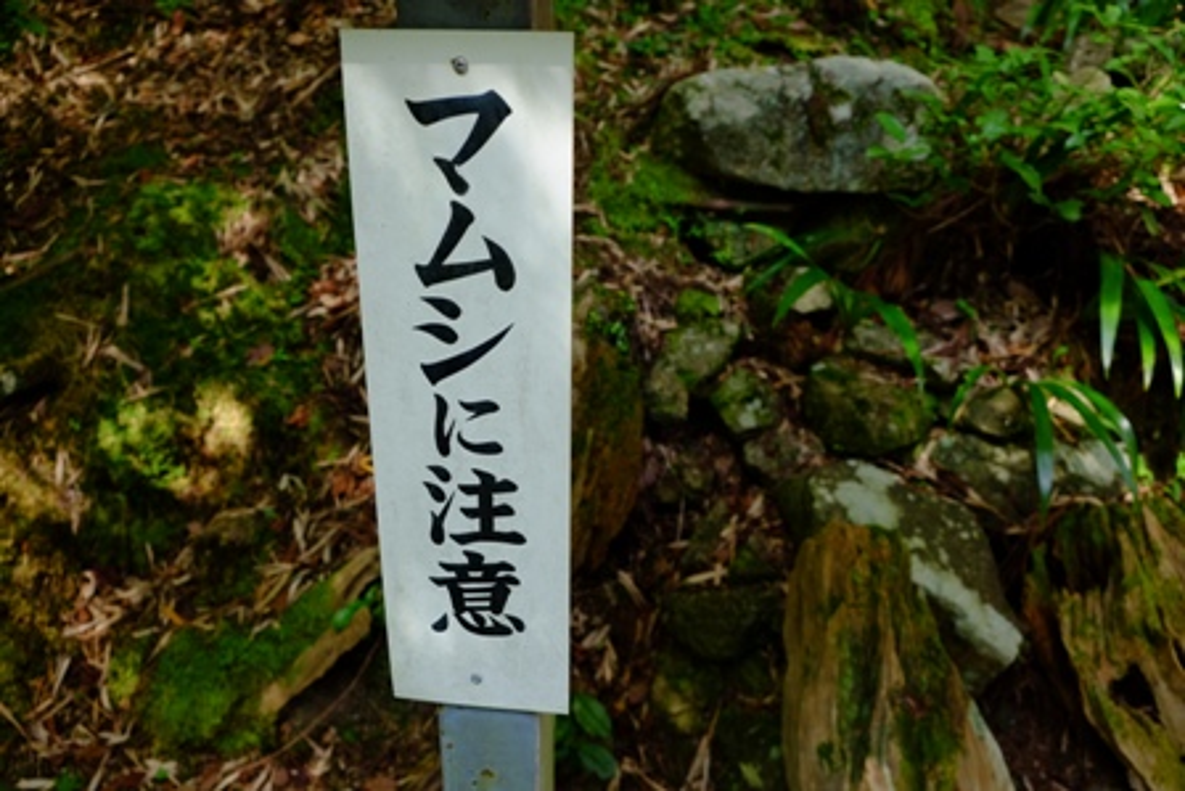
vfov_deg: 48.0
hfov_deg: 67.4
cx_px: 592
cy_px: 396
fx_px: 889
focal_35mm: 27
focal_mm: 18
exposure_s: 1/350
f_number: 3.6
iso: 400
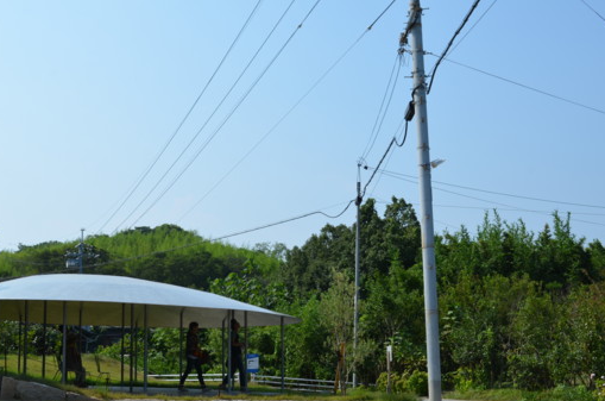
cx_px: 265
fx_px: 771
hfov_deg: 42.7
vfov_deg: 29.1
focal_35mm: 46
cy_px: 217
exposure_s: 1/320
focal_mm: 26
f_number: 9
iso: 100
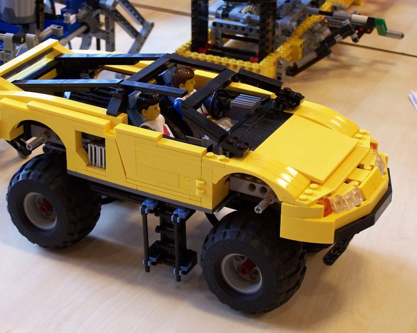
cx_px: 194
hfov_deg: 24.1
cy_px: 165
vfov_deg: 19.4
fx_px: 975
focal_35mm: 79
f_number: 3.2
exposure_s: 1/10
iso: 80
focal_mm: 12.4
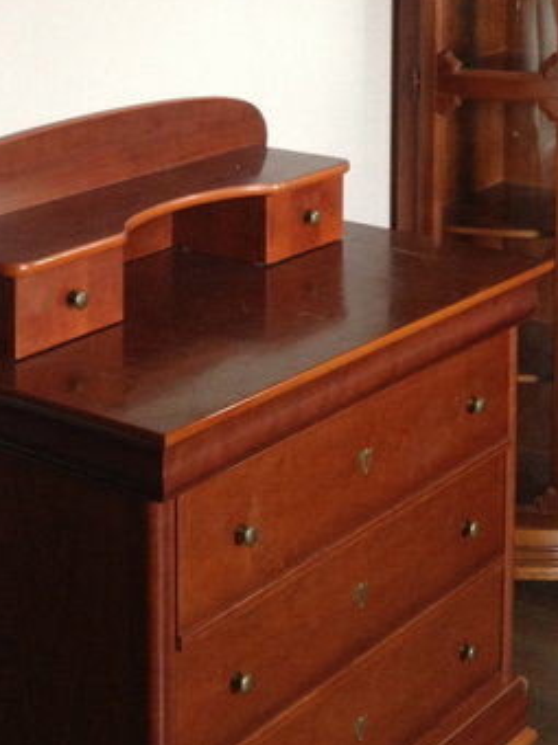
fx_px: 1827
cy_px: -1
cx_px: 118
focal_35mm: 85
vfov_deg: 22.2
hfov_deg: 17.2
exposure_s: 1/20
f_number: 2.4
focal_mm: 4.28
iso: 125
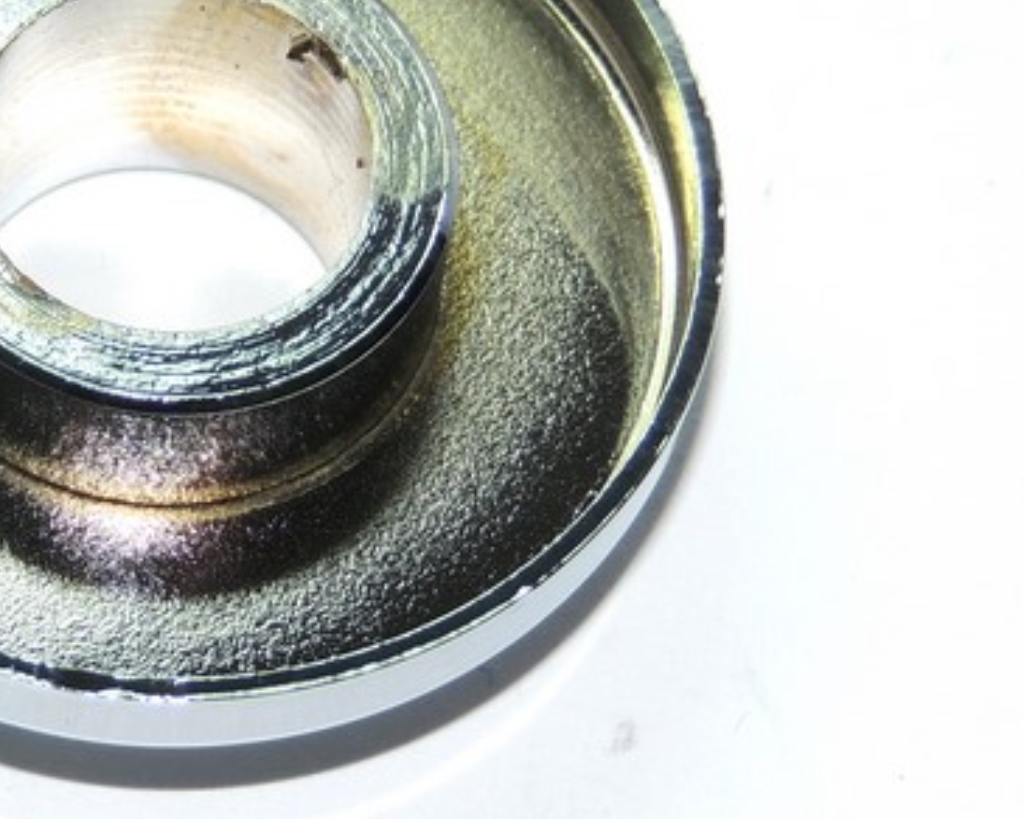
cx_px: 168
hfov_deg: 11.2
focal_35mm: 171
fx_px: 5182
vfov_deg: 9.0
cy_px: 266
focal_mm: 17.8
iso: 100
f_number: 4.1
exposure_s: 1/125
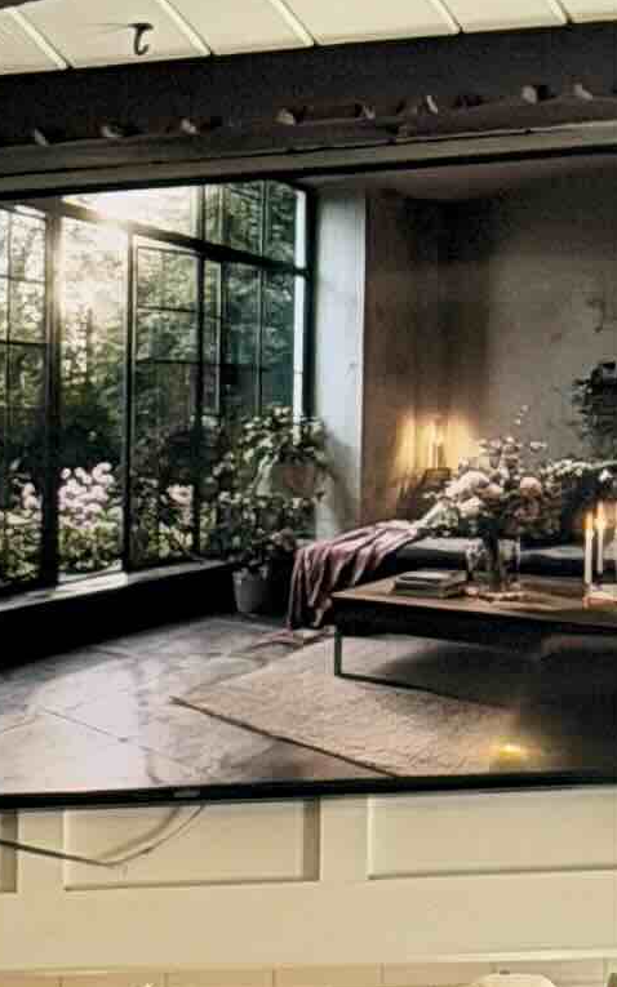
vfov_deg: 7.7
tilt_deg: +0.3
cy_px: 1561
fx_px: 7212
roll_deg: -1.5
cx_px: -1328
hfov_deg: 4.7
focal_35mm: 268
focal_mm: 6.76
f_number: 1.78
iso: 200
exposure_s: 1/120
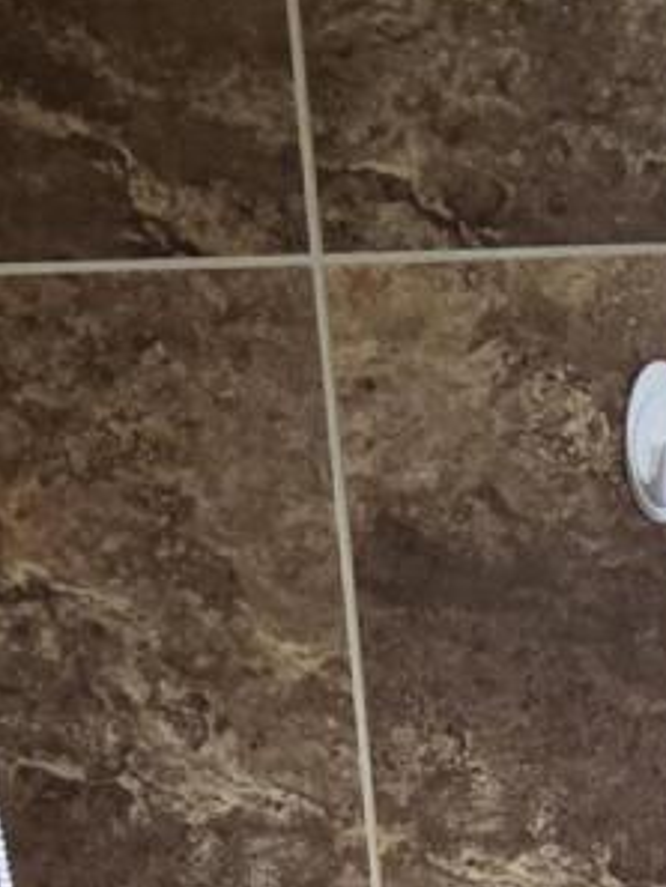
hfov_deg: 9.0
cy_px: 1248
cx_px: 1326
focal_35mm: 155
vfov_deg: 12.2
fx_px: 3973
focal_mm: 5.4
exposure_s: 1/120
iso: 250
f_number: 1.8
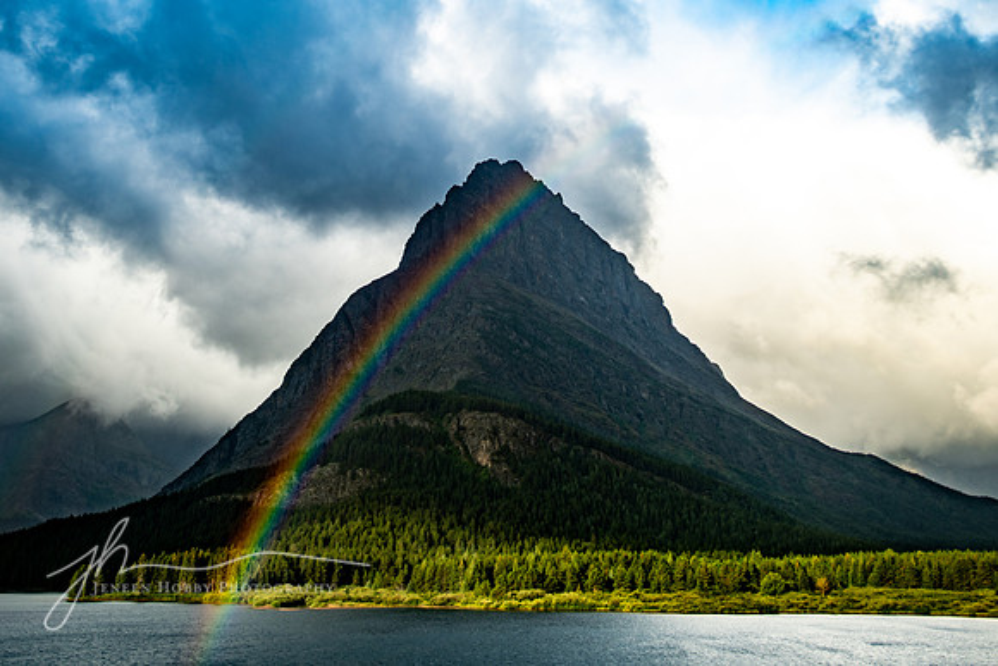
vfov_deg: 33.8
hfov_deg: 50.4
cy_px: 135
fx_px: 1061
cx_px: 509
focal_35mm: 38
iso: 64
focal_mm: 24
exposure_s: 1/200
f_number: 2.8
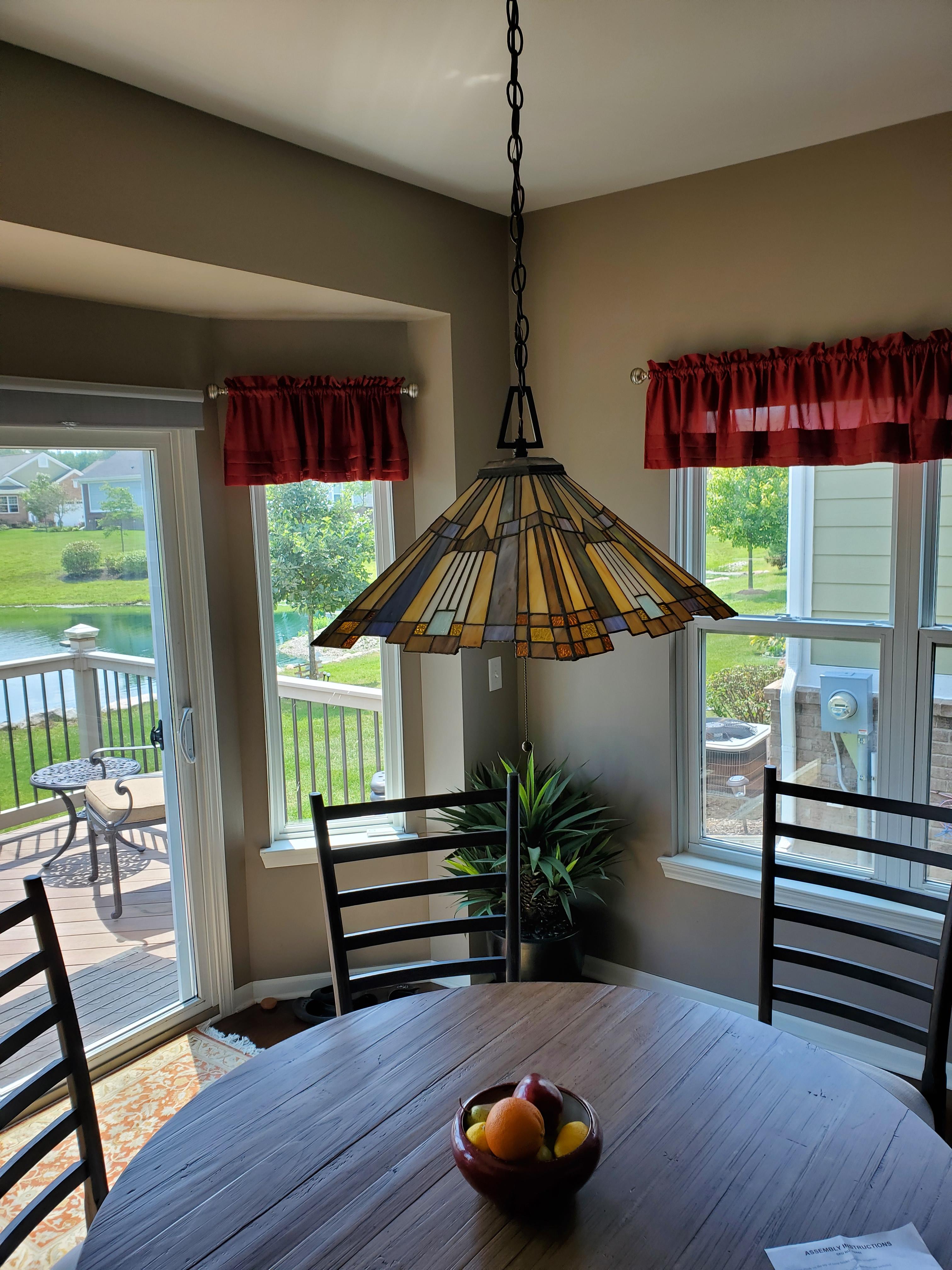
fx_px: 953
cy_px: 635
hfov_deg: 53.1
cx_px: 476
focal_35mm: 26
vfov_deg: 67.3
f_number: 2.4
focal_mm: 4.3
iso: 50
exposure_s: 1/147
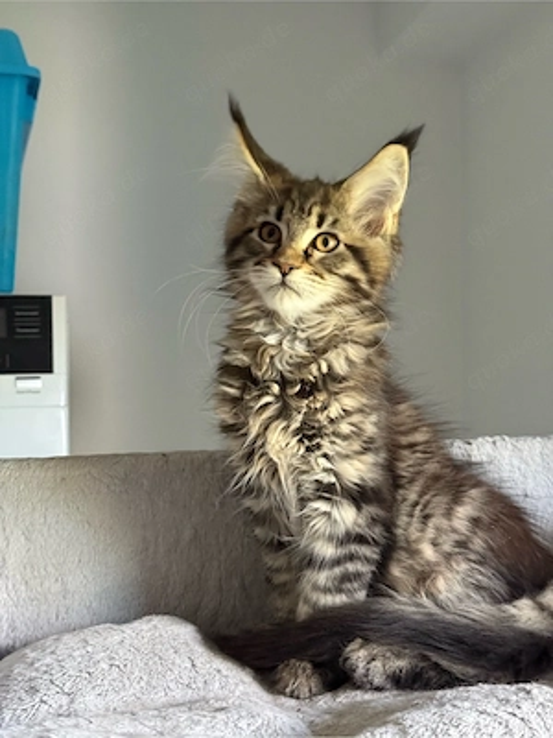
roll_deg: +1.1
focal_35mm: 48
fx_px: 1022
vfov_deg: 39.7
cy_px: 369
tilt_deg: +2.3
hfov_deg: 30.3
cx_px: 276
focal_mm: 6.76
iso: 500
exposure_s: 1/36
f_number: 1.78
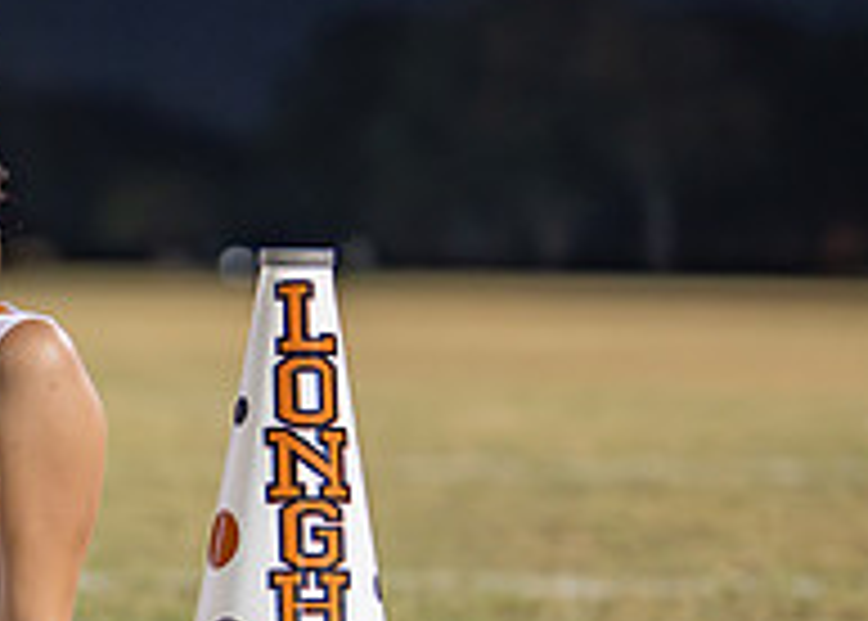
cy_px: 458
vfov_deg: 7.7
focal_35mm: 187
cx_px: -86
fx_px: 4612
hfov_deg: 10.6
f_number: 1.2
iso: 1000
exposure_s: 1/500
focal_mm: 50
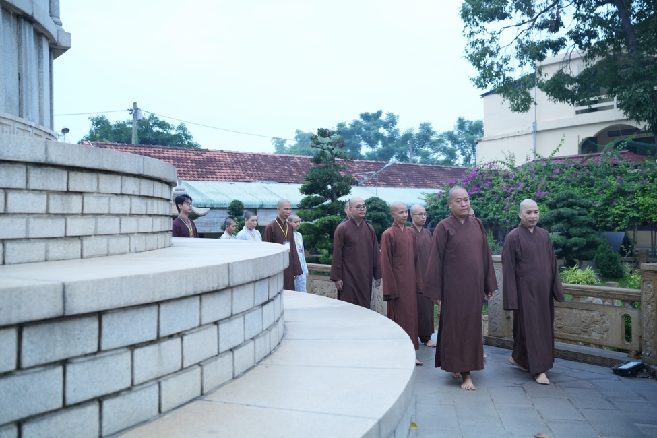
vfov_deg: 37.9
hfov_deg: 54.4
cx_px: 328
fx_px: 639
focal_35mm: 35
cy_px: 219
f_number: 2.8
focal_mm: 35
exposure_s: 1/125
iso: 2000
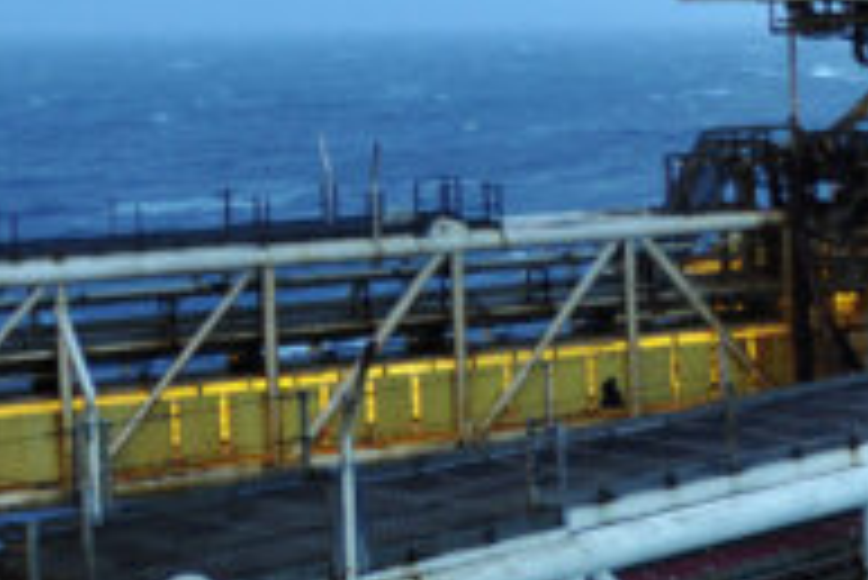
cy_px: 58
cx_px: 1552
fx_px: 2292
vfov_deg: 14.3
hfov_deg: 17.5
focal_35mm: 95
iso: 1250
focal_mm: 17
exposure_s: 1/60
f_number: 3.2
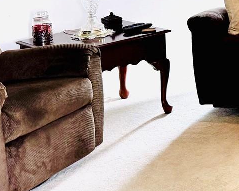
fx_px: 707
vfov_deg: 14.7
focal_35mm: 100
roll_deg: +1.5
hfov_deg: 16.6
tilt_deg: -5.8
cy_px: -62
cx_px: 402
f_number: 1.78
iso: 250
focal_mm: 6.76
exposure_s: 1/60
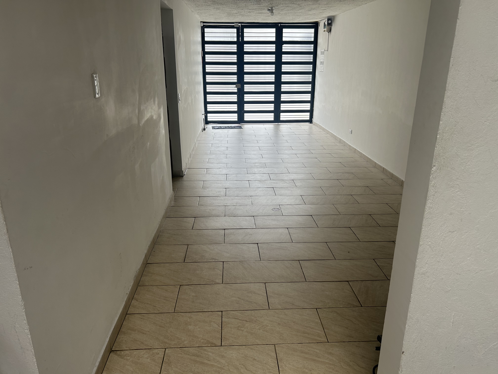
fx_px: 374
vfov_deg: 53.1
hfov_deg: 67.3
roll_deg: +0.4
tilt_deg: -17.8
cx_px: 249
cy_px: 187
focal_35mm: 26
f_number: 1.5
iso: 64
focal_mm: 5.7
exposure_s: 1/121
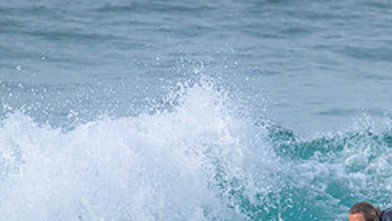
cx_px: 421
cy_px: 273
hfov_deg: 1.3
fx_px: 17395
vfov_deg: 0.7
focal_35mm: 1673
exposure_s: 1/2000
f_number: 11
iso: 1250
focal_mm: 560
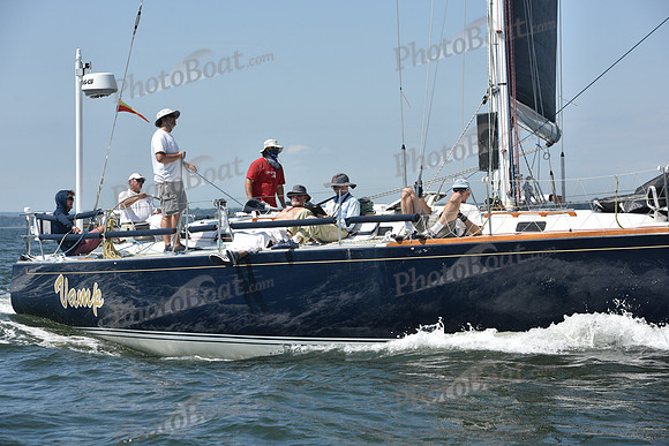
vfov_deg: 12.5
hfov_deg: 18.6
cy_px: 223
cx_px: 334
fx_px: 2045
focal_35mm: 110
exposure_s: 1/1250
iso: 250
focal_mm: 110
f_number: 7.1
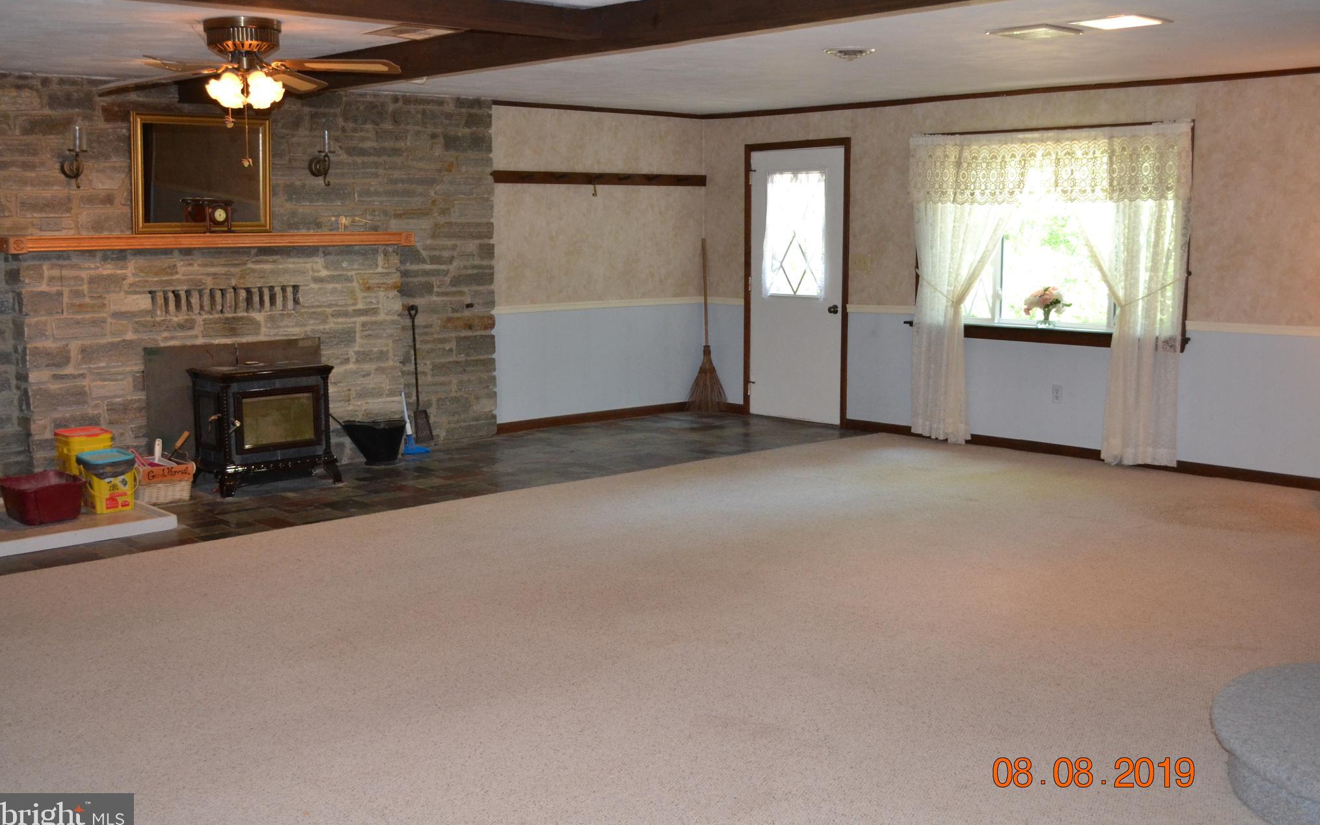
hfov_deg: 52.8
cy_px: 397
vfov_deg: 34.4
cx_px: 655
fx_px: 1331
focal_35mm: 37
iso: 1800
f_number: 4
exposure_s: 1/60
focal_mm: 24
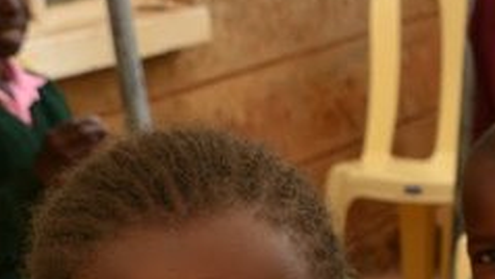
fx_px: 2393
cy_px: 463
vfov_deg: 6.5
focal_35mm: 182
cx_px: 763
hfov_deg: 11.3
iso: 250
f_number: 5.6
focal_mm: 27
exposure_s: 1/125
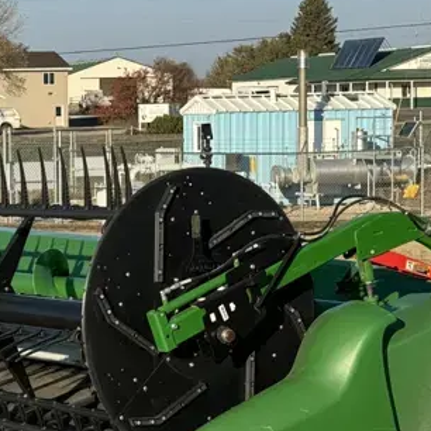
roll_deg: +1.4
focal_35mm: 133
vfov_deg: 13.1
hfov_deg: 12.9
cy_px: 255
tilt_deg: -3.3
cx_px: -49
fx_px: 1874
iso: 64
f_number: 1.78
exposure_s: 1/3425
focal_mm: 6.86
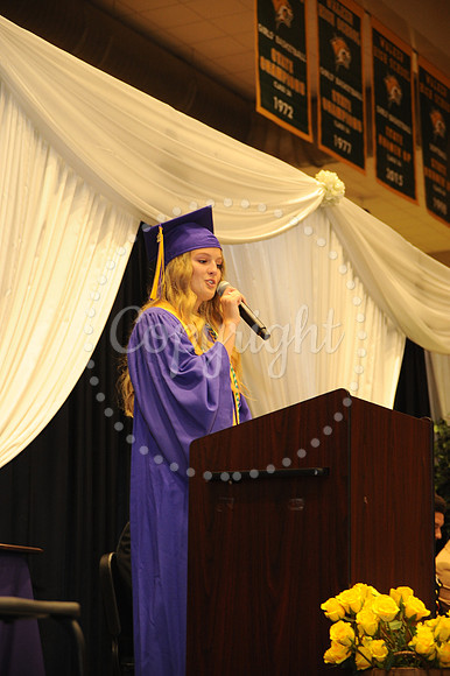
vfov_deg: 19.5
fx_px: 1971
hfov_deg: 13.0
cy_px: 338
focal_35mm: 105
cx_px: 225
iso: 1250
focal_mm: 105
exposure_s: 1/60
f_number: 5.6
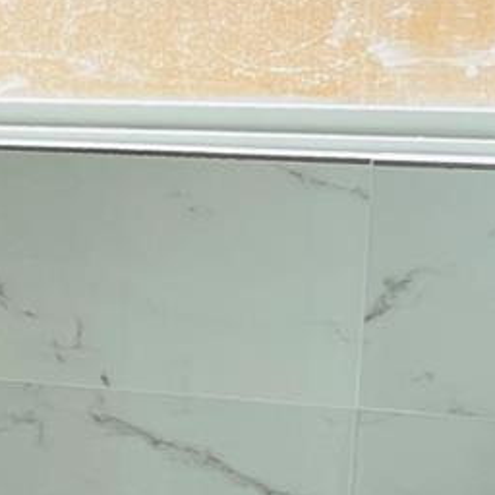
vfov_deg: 12.6
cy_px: 329
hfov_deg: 11.4
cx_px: -503
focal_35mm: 138
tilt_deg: -7.6
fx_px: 2233
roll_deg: -3.2
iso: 32
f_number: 1.6
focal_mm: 4.2
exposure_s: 1/940
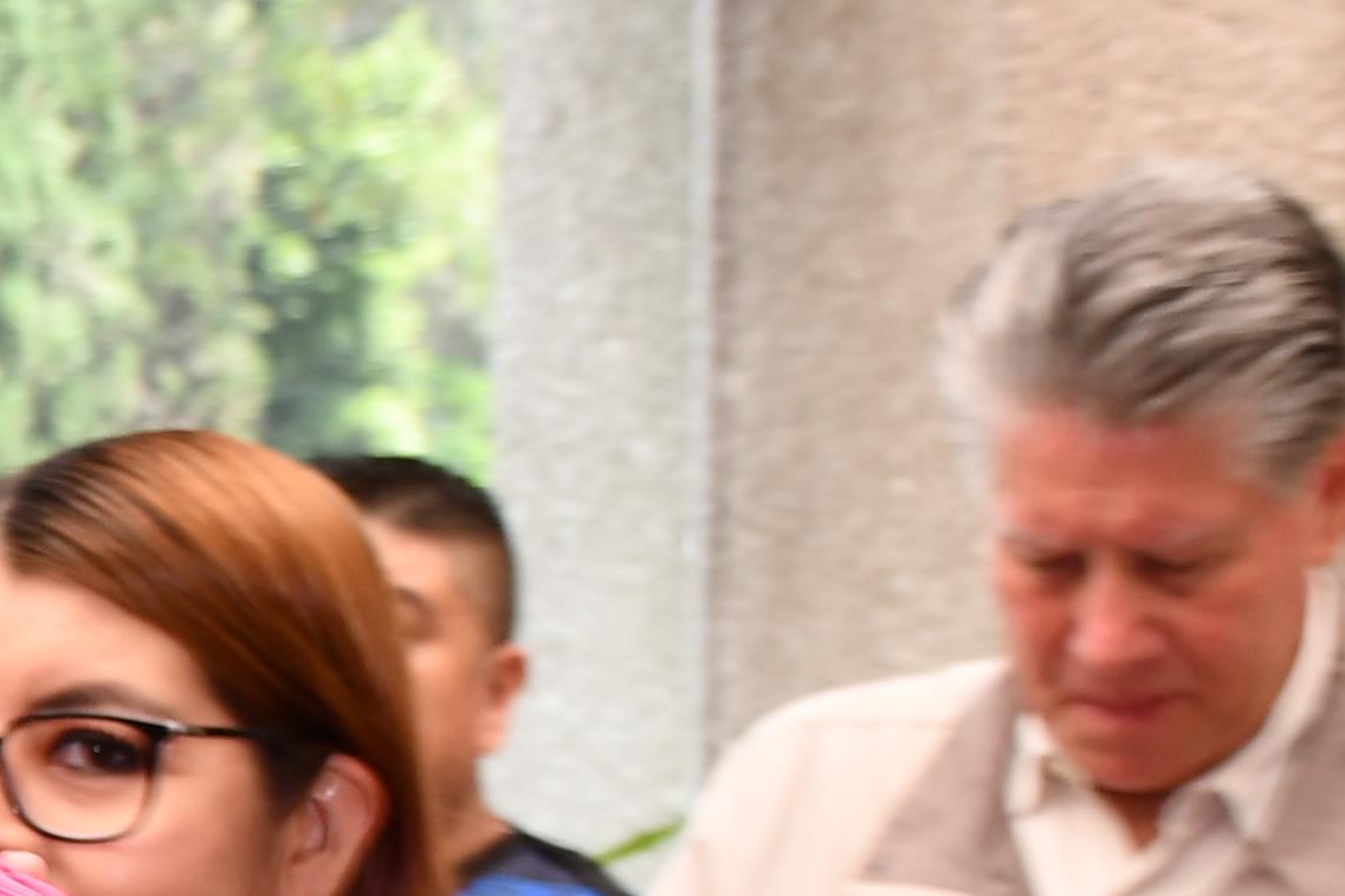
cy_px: 1151
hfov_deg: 10.1
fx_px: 7135
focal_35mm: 191
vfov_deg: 7.1
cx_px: -1184
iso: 200
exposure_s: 1/90
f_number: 4.8
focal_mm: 26
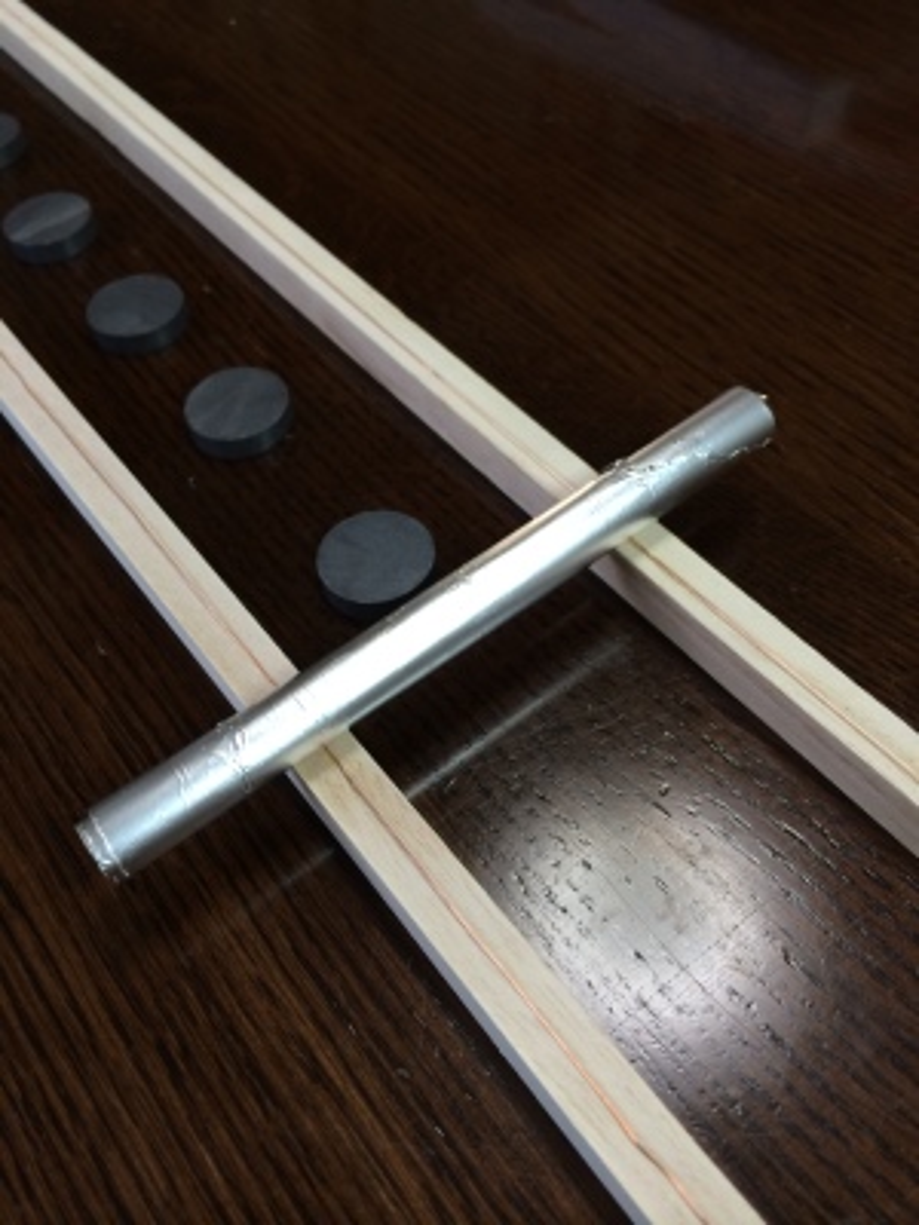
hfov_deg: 46.8
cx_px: 460
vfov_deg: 60.0
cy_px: 612
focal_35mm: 30
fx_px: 1062
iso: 80
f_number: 2.2
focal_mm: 4.12
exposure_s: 1/30
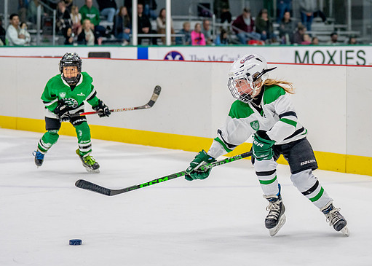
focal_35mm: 126
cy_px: 103
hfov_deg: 15.9
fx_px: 1331
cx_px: 251
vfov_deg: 11.4
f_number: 2.8
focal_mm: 70
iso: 800
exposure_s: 1/1250
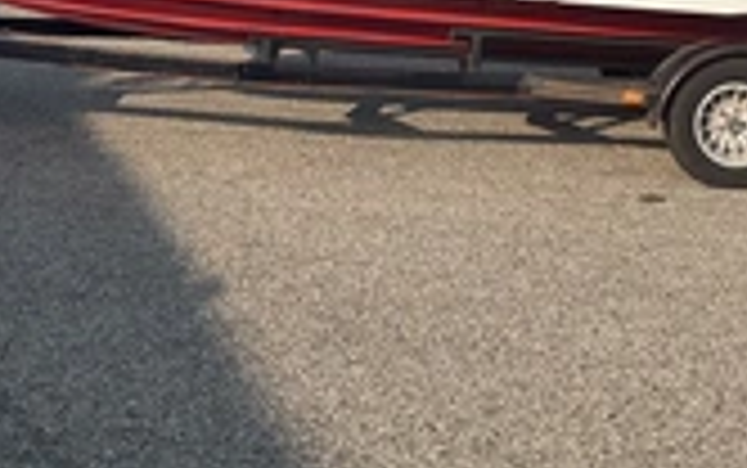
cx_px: 495
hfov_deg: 27.7
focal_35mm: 74
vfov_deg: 16.7
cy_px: -135
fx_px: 1508
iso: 25
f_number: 1.8
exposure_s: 1/1675
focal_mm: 3
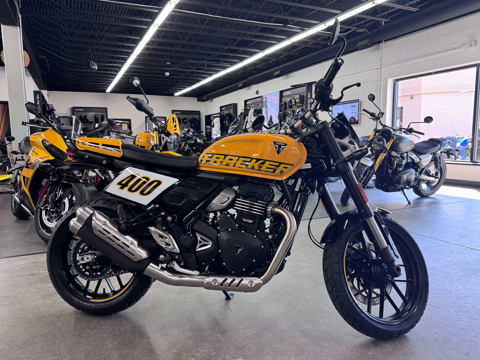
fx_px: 347
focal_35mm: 25
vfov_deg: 54.9
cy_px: 186
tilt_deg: -7.4
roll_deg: +0.9
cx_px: 232
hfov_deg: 69.4
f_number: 1.78
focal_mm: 6.76
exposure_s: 1/120
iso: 200
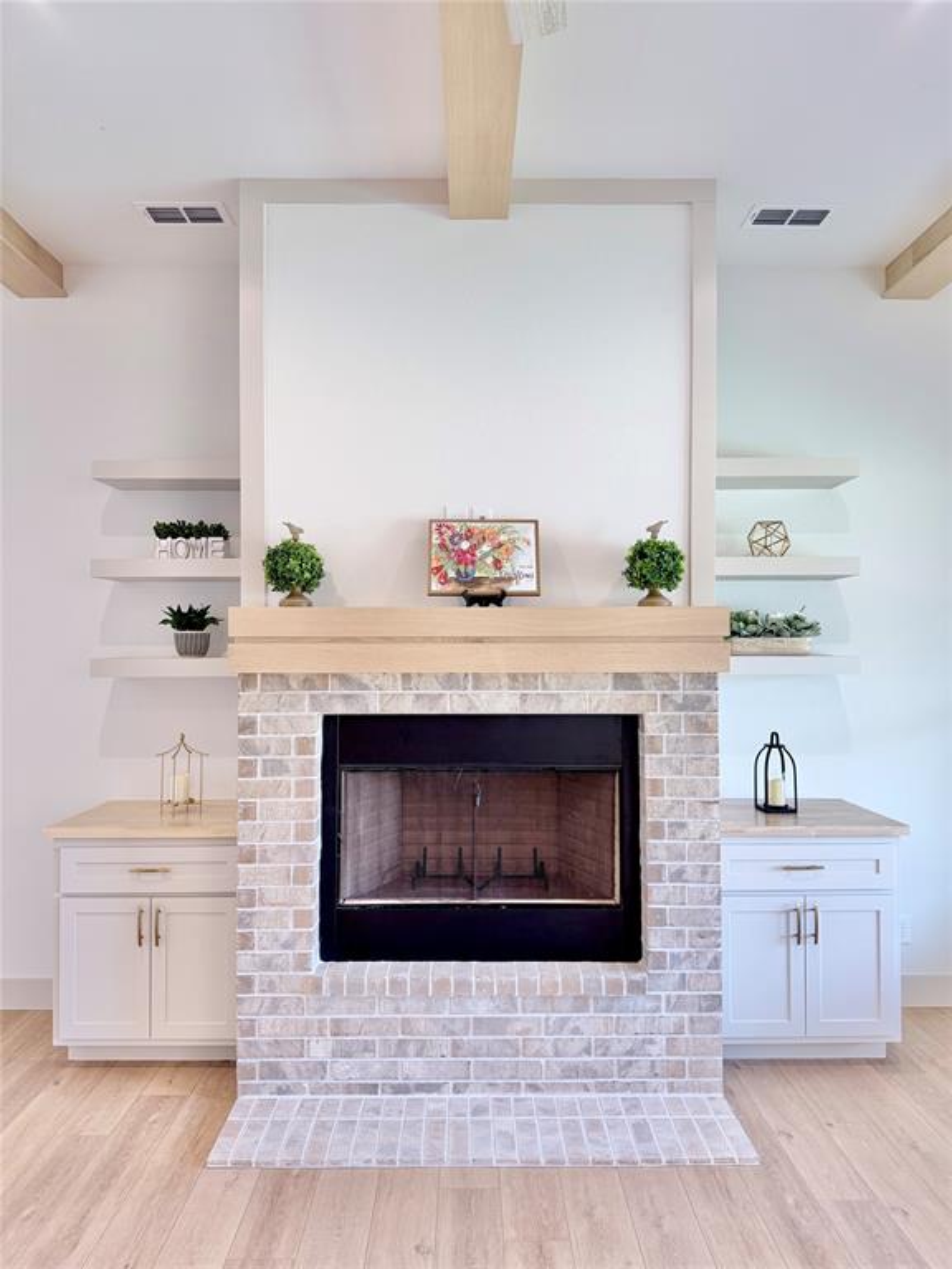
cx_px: 476
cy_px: 634
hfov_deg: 56.8
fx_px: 880
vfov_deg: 71.6
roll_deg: +0.2
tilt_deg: +0.6
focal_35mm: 24
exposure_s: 1/120
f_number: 1.78
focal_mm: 6.76
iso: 160
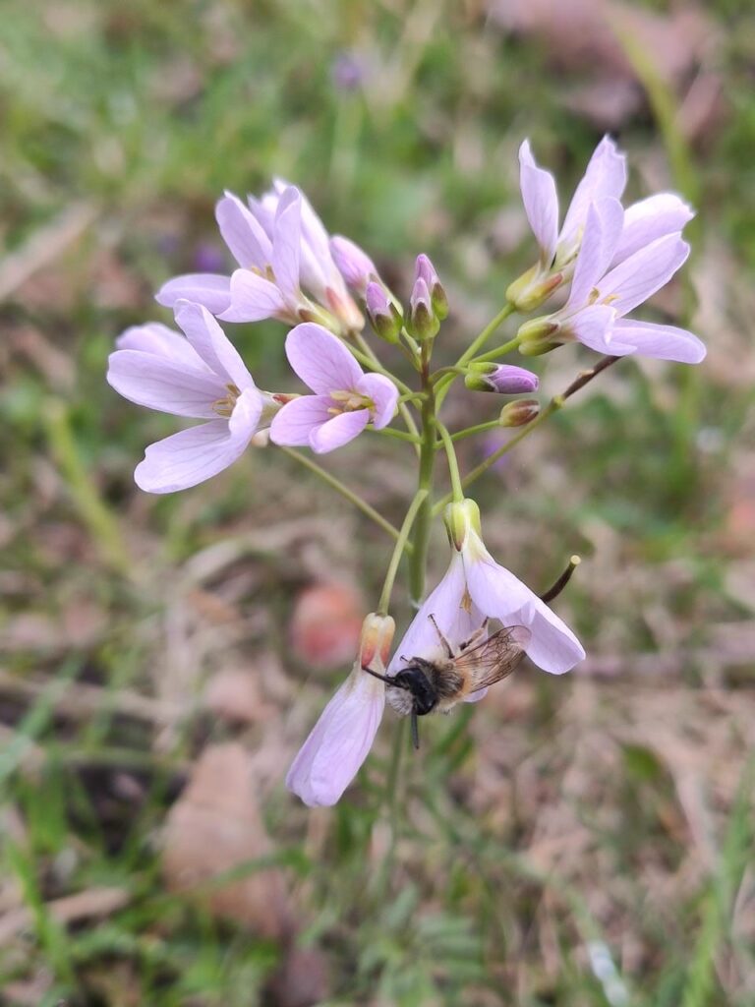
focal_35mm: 52
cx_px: 378
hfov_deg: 28.0
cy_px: 504
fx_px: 1512
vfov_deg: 36.8
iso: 112
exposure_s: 1/318
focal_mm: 4.77
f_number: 1.75
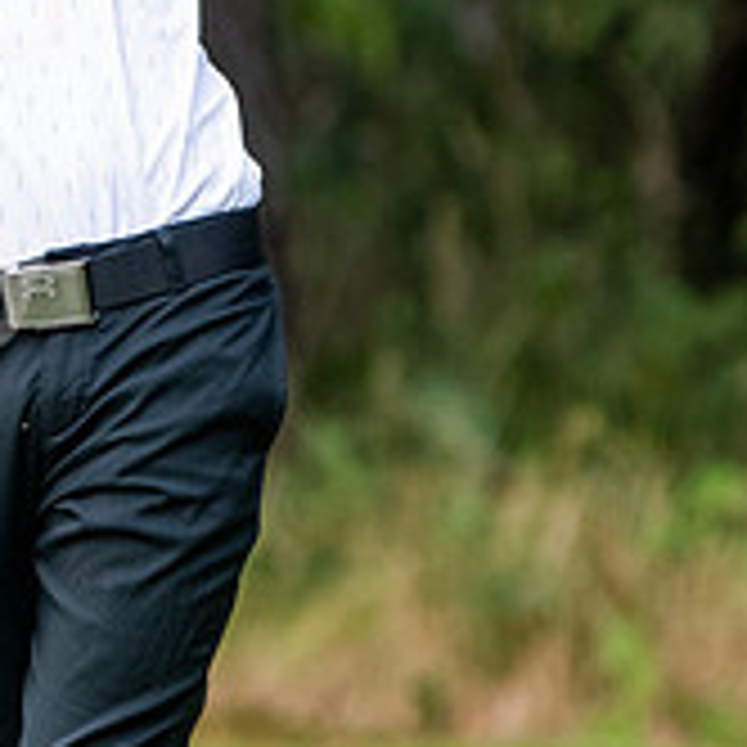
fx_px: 36939
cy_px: 25
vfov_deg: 1.2
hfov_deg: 1.2
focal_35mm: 1513
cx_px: -508
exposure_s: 1/1000
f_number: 5.6
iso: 1600
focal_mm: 340
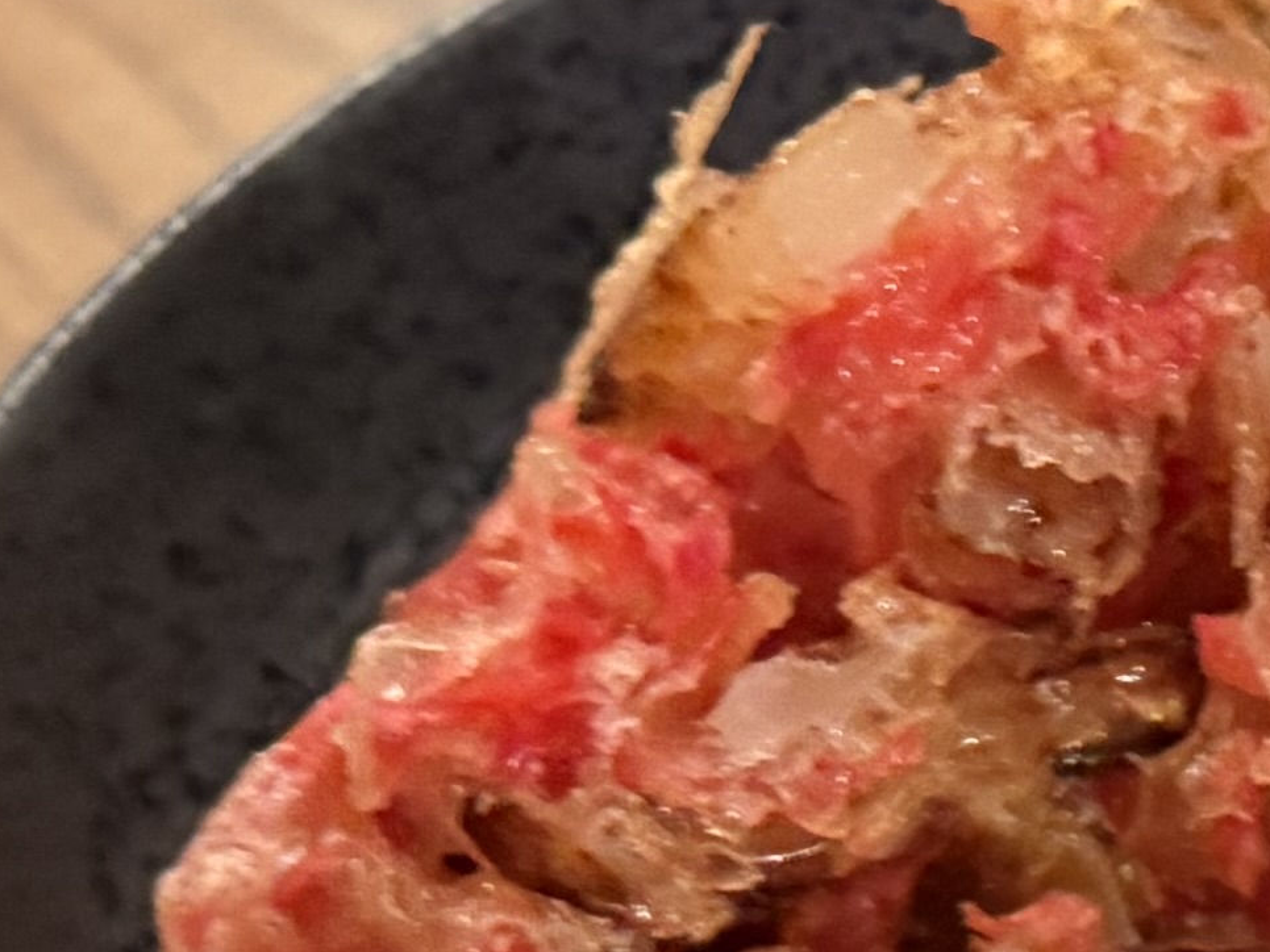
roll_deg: -2.9
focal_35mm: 142
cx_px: 1540
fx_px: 5210
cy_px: 572
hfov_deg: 13.5
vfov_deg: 10.4
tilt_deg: -36.9
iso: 640
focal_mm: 6.76
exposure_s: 1/33
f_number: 1.78
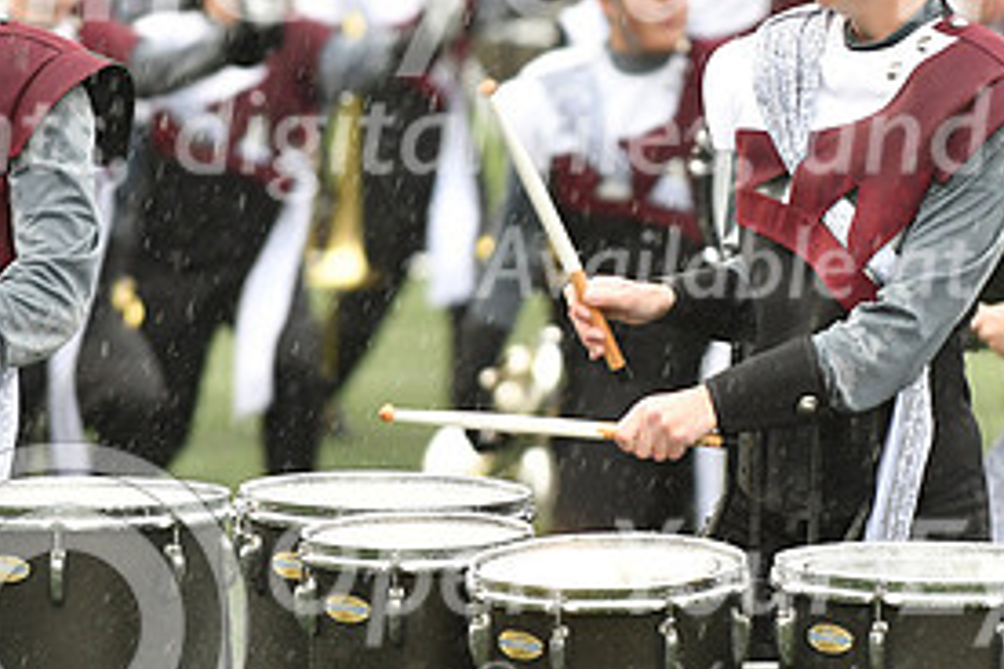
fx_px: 17597
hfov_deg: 3.3
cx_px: 728
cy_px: 325
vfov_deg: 2.2
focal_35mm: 631
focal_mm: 200
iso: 1000
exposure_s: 1/400
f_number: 4
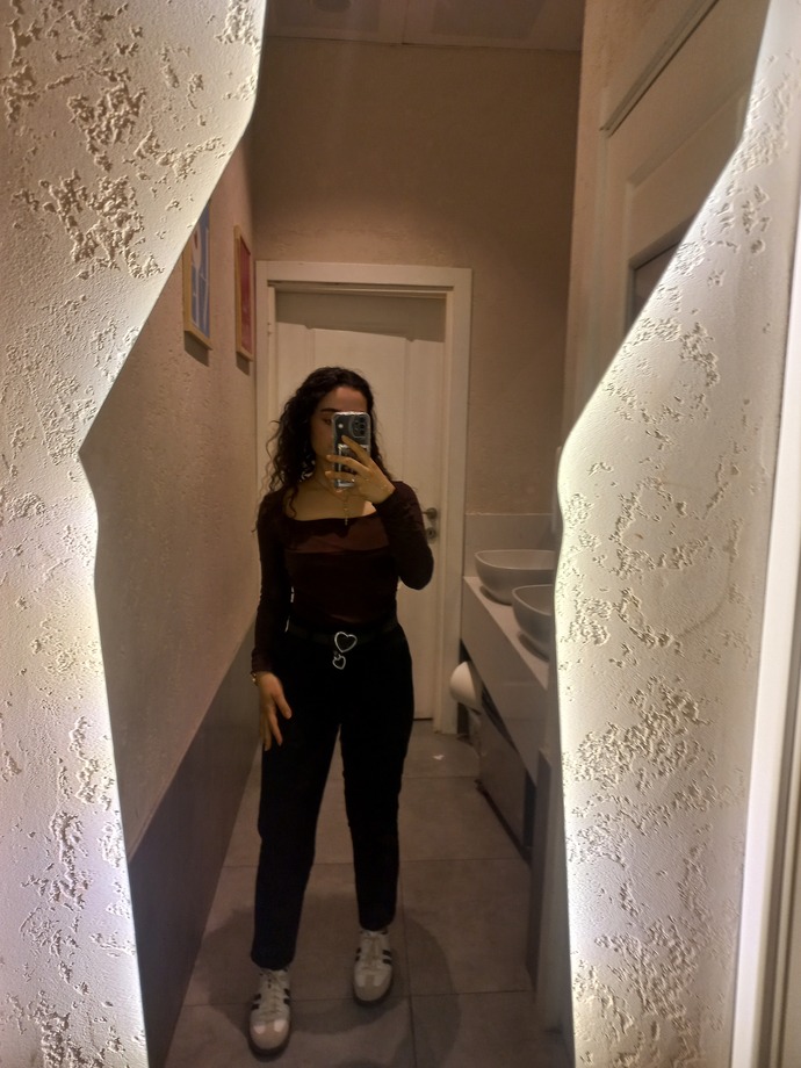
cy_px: 534
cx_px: 400
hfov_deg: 54.9
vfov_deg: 69.4
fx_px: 771
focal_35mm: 25
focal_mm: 4.6
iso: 160
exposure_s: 1/50
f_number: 1.8
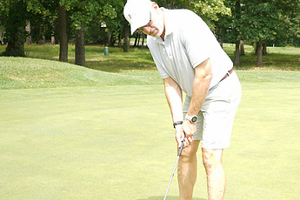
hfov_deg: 26.8
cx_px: 244
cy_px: 124
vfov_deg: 18.4
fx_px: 617
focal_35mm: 74
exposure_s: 1/100
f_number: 5.6
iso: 80
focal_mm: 44
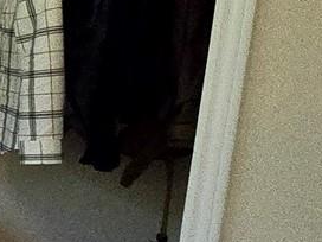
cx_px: -734
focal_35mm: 98
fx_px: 912
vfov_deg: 15.1
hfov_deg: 10.4
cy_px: 76
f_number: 2.2
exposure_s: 1/359
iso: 250
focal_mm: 2.2
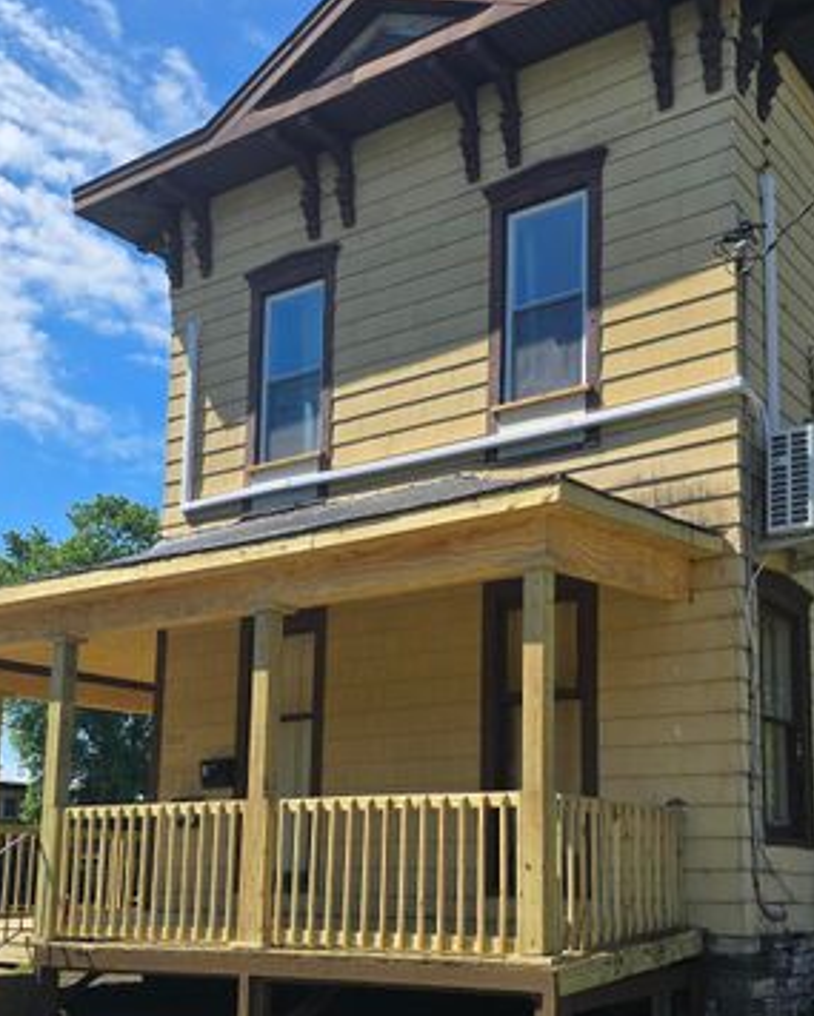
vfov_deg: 43.3
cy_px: 669
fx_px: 1264
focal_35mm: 42
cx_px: 414
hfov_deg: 35.7
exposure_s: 1/812
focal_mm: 6.3
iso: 12
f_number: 1.7
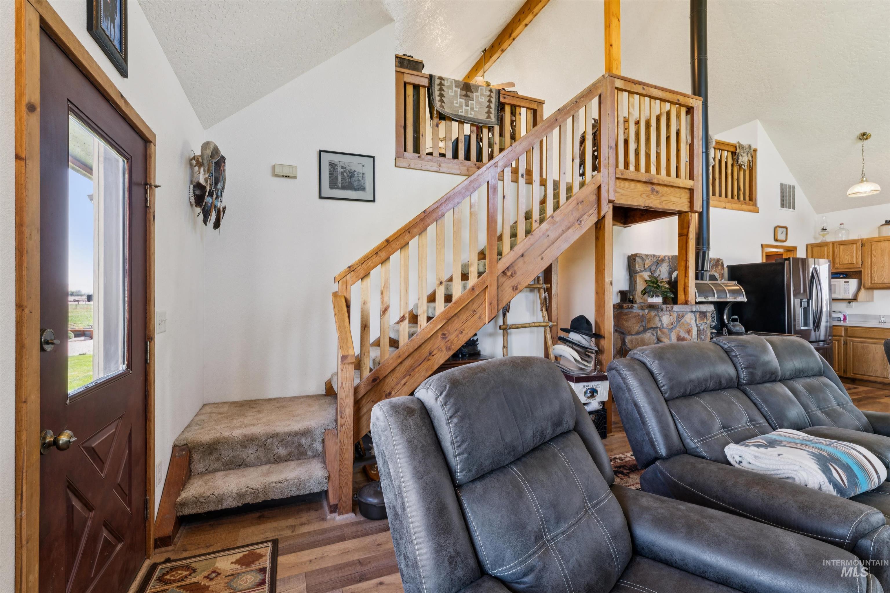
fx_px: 393
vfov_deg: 74.1
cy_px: 296
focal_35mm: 16
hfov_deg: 97.1
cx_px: 445
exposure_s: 1/8
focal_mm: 15.9
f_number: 13
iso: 400
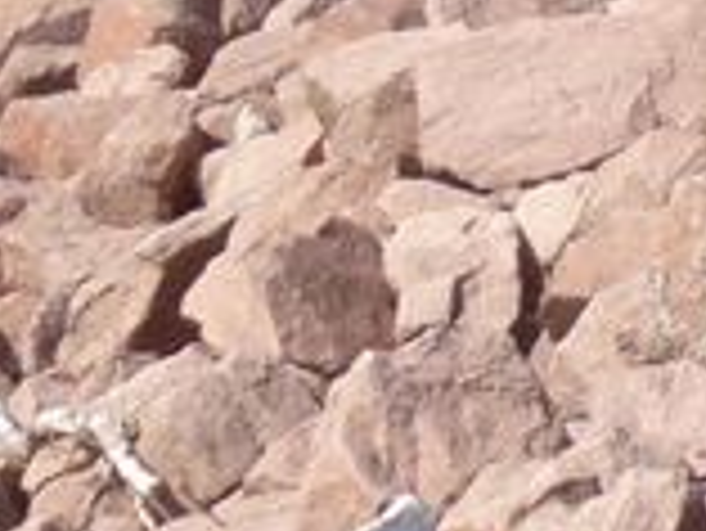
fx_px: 17941
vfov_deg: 1.7
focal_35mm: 879
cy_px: -1364
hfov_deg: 2.2
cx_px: 1466
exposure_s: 1/320
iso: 80
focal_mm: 20.6
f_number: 5.1
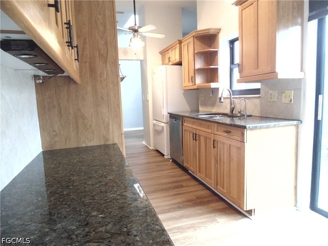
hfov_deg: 76.4
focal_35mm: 22
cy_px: 123
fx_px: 208
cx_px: 164
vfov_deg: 61.1
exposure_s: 1/25
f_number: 3.1
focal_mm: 4
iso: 400
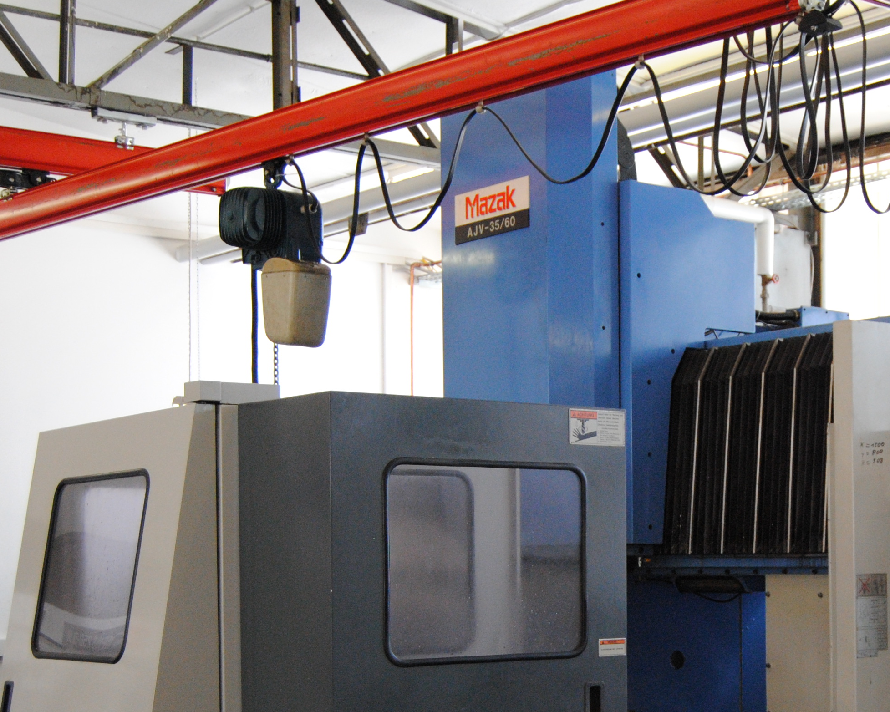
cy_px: 589
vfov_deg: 22.4
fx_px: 1765
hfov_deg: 28.0
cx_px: 653
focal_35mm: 67
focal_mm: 24
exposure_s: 1/320
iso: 800
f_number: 3.8
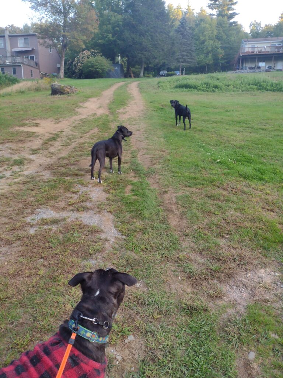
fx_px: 294
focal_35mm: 27
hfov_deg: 51.4
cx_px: 142
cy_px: 189
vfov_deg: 65.3
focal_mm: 4.71
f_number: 1.7
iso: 106
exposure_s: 1/120
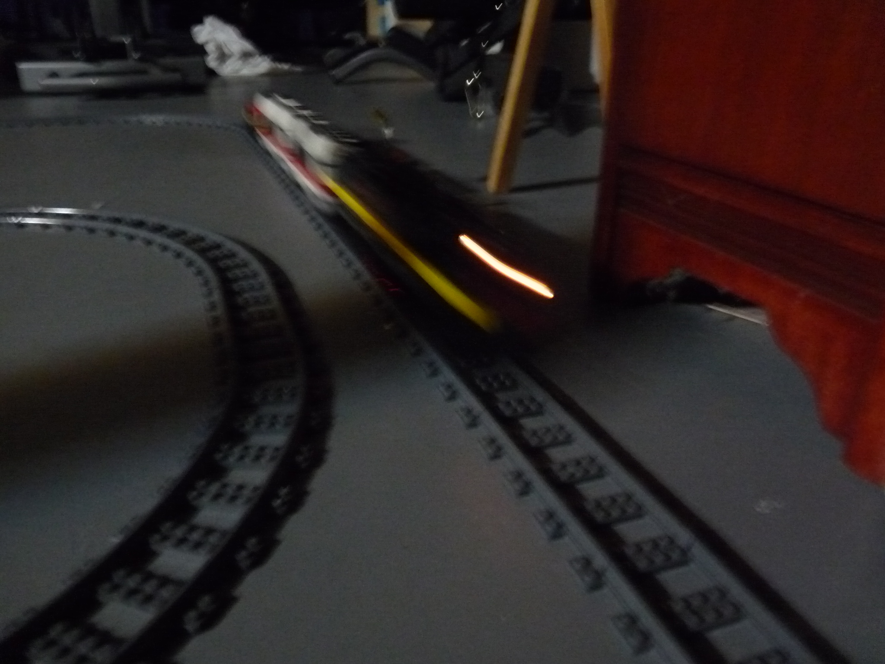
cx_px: 442
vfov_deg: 51.4
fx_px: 690
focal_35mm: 27
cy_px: 332
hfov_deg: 65.3
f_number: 2.8
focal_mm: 4.8
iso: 800
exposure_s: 1/8
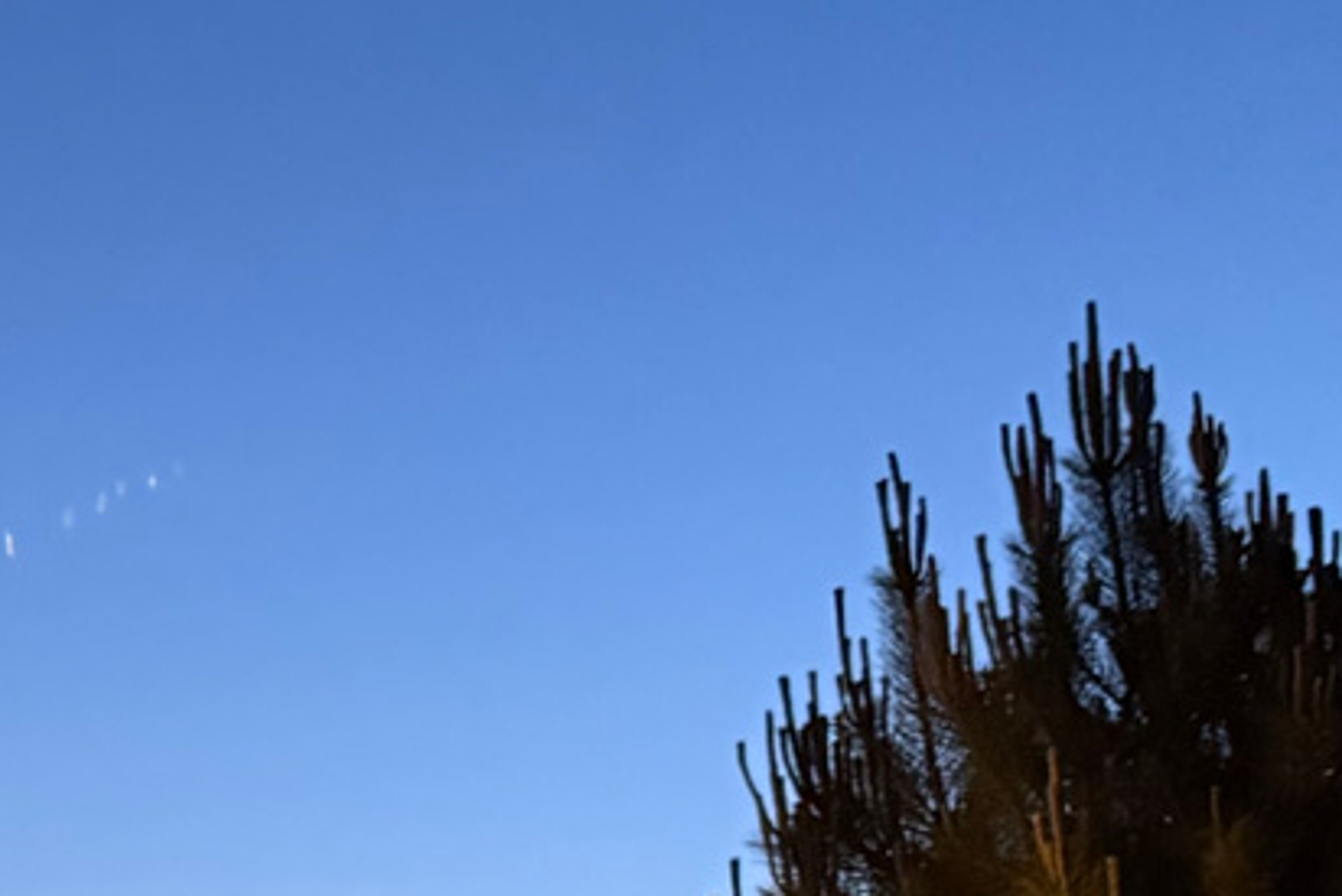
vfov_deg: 10.9
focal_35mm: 124
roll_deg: -0.8
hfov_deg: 15.1
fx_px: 4624
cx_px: -775
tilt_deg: +8.0
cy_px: 932
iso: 1000
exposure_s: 1/40
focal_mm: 6.76
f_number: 1.78
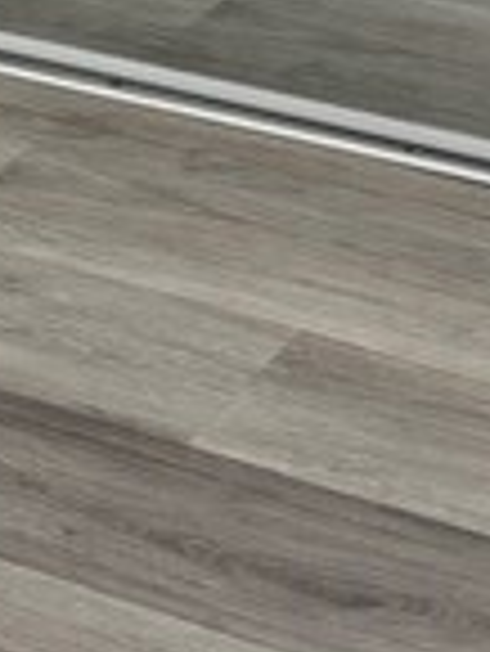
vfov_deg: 11.3
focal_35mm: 169
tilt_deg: -17.0
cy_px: -306
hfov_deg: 8.3
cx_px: -499
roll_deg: +3.7
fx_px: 3185
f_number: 1.78
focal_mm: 6.76
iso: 100
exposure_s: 1/60
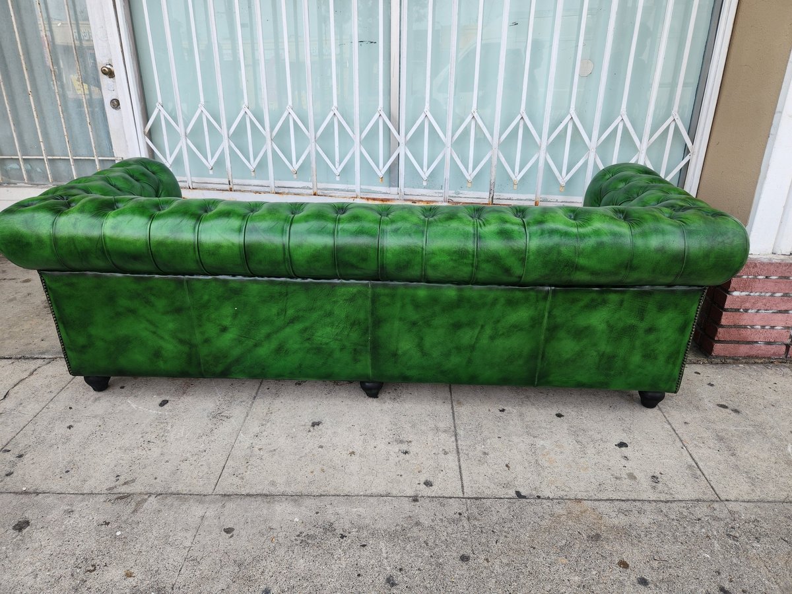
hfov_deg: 73.9
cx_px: 396
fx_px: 526
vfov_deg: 58.9
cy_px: 297
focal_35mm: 23
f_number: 1.8
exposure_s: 1/270
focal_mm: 5.4
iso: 20
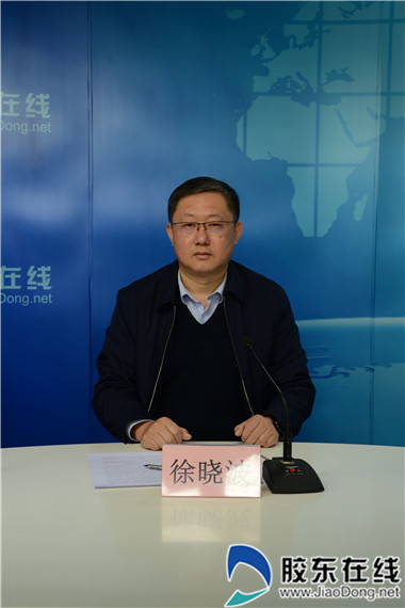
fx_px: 962
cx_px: 202
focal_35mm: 57
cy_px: 304
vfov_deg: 35.1
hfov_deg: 23.8
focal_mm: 38
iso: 280
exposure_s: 1/160
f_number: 5.6
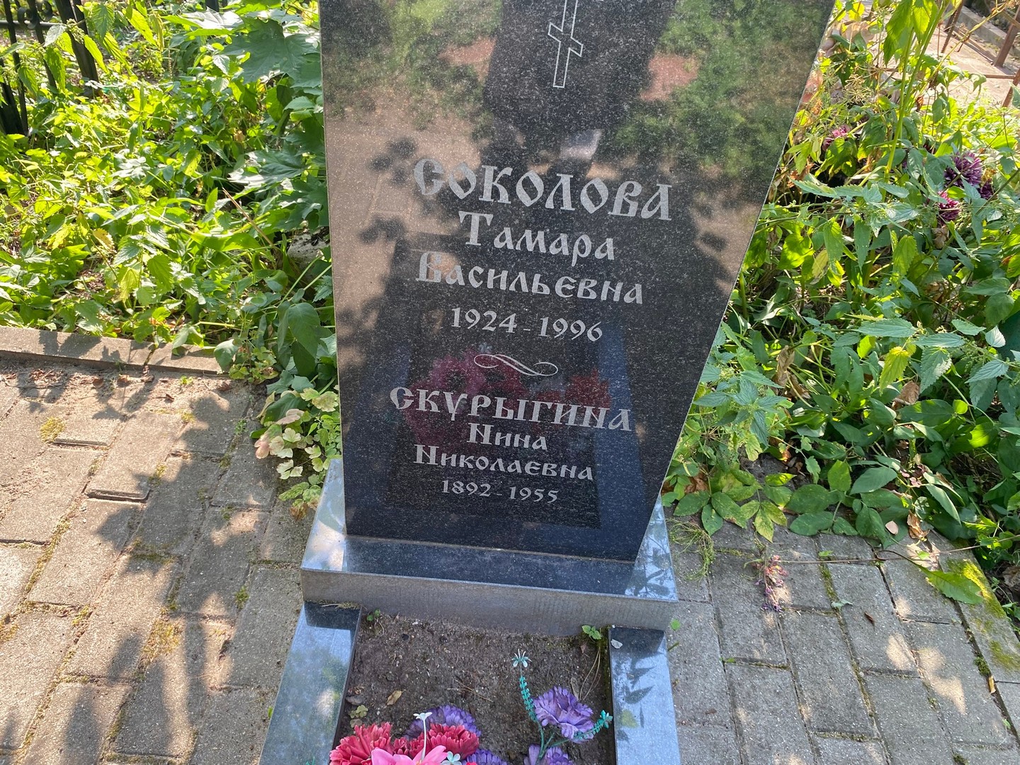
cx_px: 510
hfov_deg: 67.3
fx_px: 766
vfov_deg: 53.1
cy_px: 382
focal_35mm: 26
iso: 32
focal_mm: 4.25
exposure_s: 1/123
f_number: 1.8
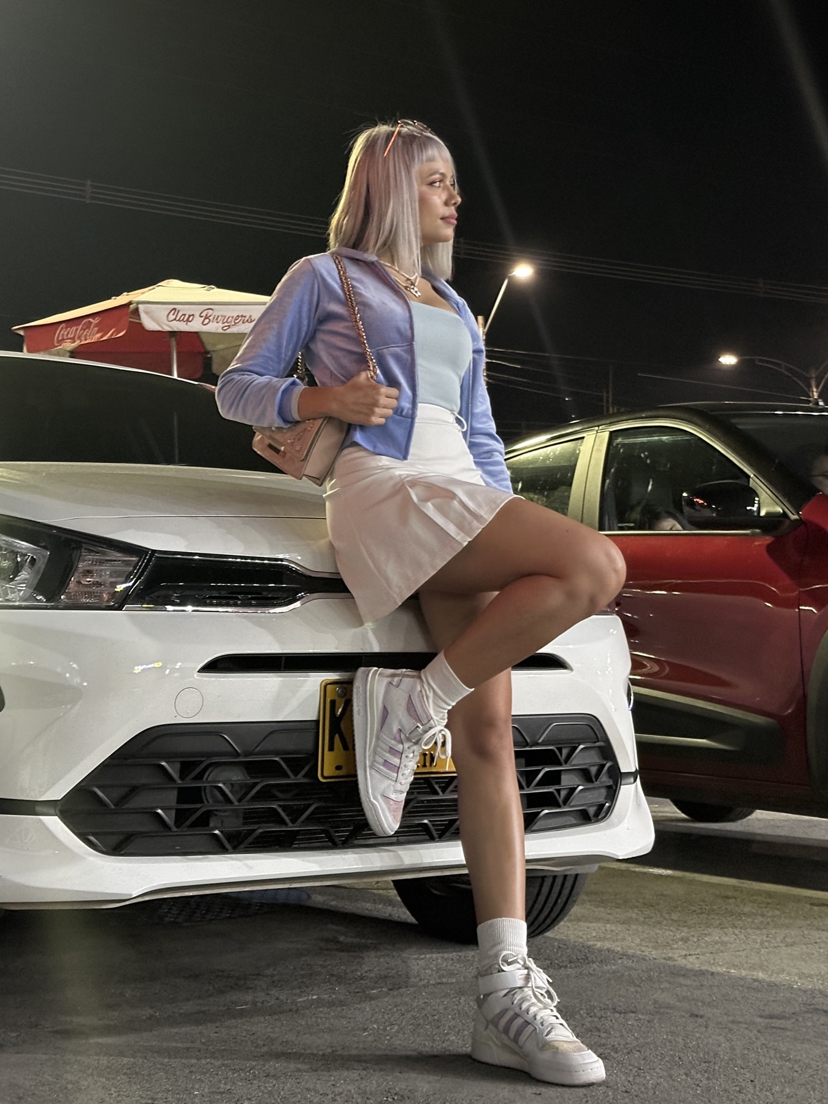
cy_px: 552
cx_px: 414
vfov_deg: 39.7
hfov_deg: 30.3
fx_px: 1531
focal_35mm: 48
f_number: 1.78
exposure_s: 1/26
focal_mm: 6.86
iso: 640
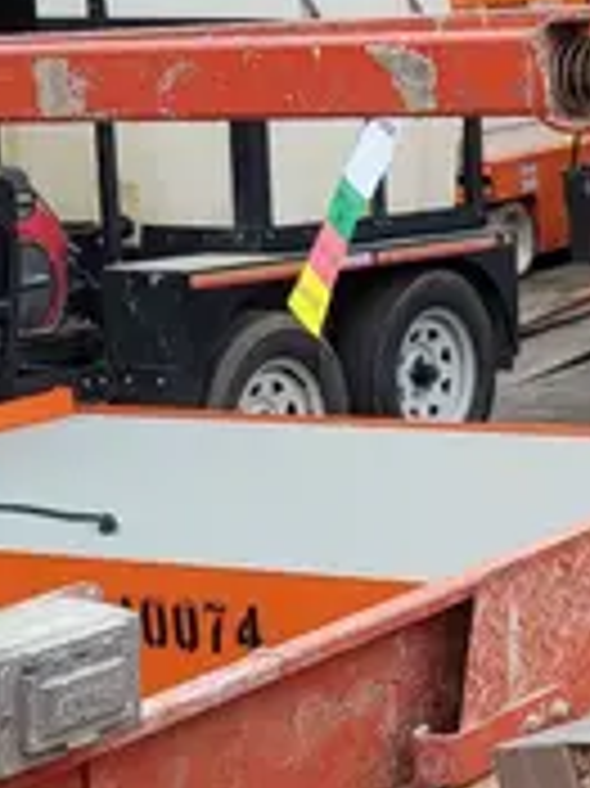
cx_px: 946
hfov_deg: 12.7
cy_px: 462
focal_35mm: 109
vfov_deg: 18.0
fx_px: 2480
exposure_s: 1/1429
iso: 40
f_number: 1.8
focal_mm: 5.4
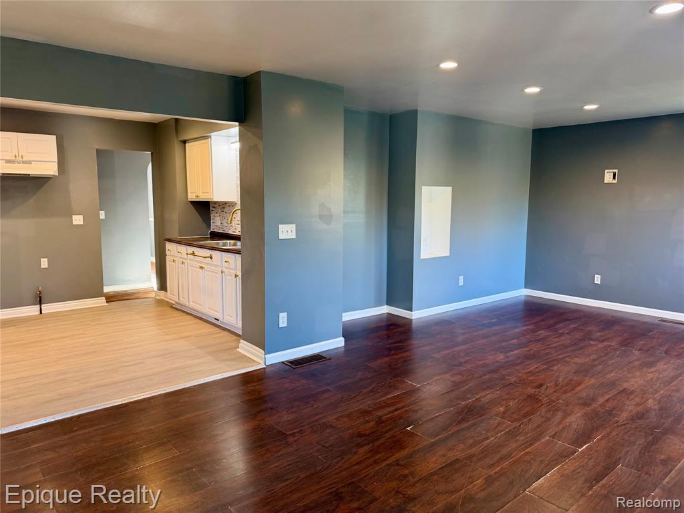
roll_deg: -0.6
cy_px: 256
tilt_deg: -6.7
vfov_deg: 56.8
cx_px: 342
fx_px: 474
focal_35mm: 24
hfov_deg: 71.6
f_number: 1.78
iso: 160
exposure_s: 1/60
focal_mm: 6.76
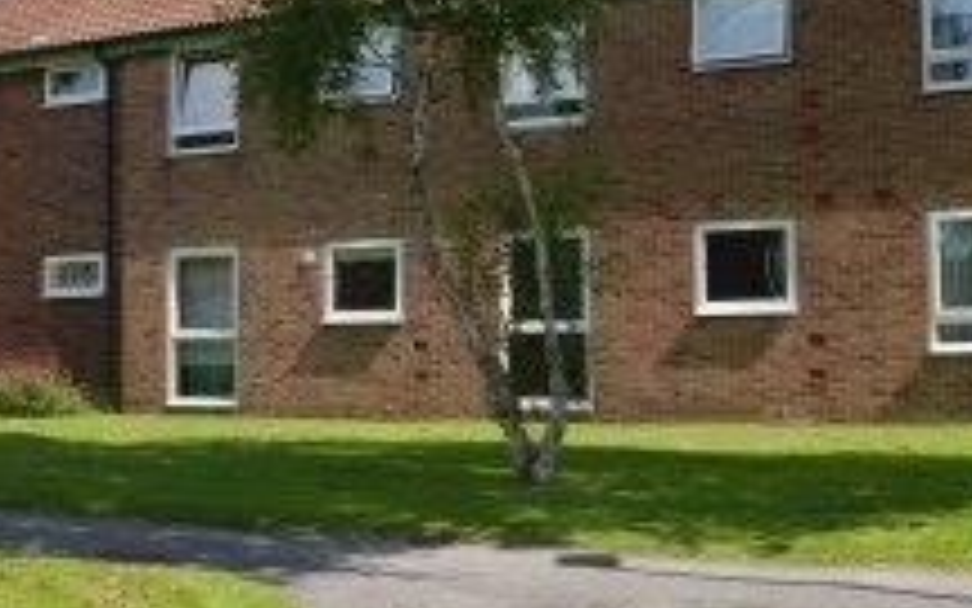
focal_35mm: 57
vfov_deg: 22.7
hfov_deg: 35.7
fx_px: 1510
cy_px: 212
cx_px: 531
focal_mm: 18
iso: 100
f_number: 8
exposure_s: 1/200
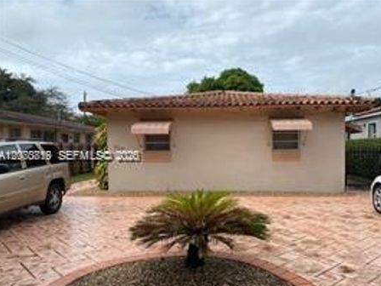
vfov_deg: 48.2
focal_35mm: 29
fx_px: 319
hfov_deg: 61.5
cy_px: 156
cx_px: 208
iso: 32
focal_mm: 4.25
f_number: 1.8
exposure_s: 1/4115
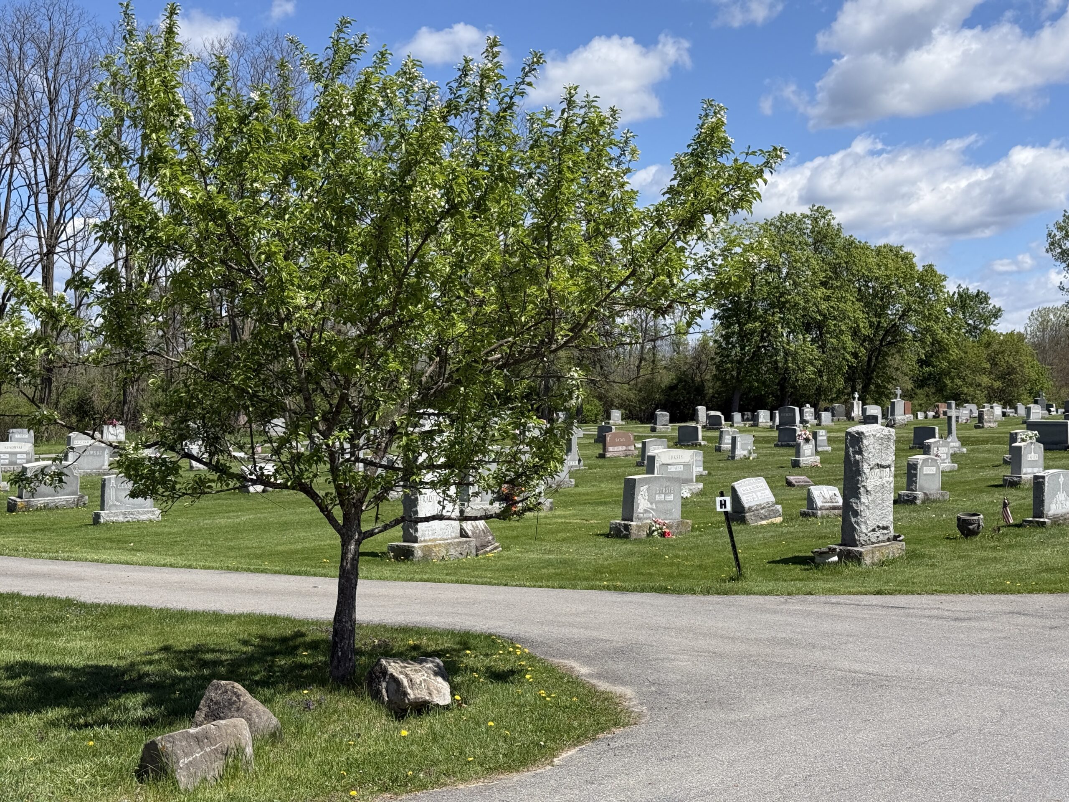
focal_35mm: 48
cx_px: 534
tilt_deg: +1.5
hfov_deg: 39.7
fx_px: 1482
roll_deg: +0.2
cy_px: 401
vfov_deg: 30.3
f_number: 1.78
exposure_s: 1/6024
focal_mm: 6.76
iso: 100
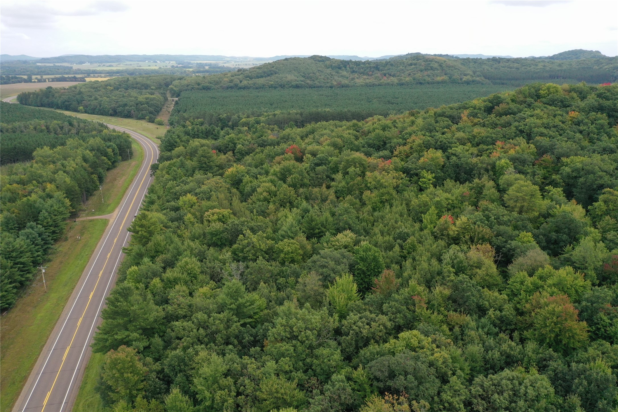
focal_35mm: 28
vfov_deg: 46.4
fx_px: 481
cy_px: 206
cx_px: 309
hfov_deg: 65.5
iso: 400
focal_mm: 10.26
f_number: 4.5
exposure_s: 1/800
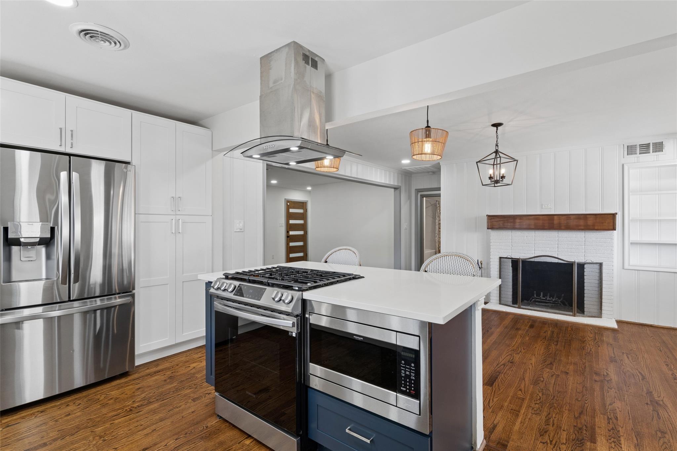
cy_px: 226
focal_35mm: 17
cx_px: 338
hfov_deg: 93.3
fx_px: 320
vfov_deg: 70.4
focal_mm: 17
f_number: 10
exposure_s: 1/5
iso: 400
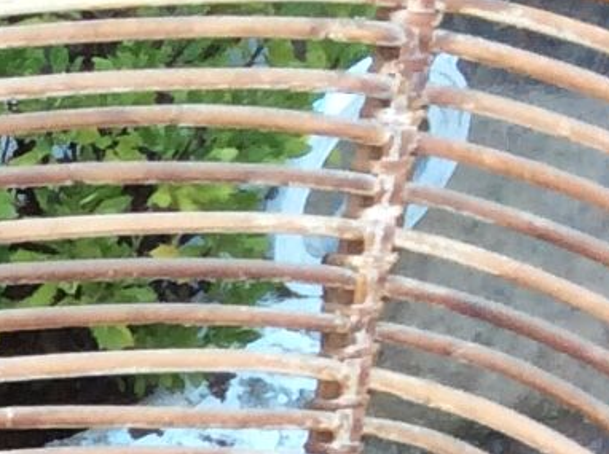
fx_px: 3811
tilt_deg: -43.6
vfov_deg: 6.6
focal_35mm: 217
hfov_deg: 8.5
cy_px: 953
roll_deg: -0.3
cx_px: -746
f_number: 2.4
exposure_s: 1/50
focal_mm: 3.3
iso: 40
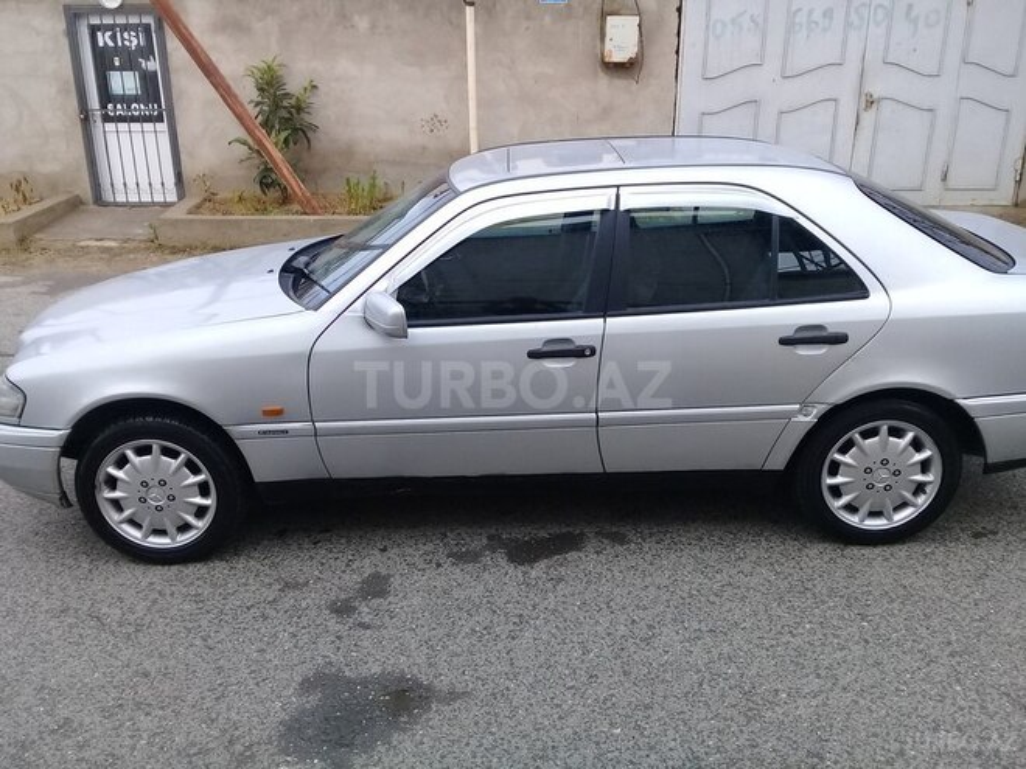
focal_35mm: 31
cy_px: 384
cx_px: 513
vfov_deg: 45.4
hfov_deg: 58.4
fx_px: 919
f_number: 2.2
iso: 50
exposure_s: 1/245
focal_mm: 3.3
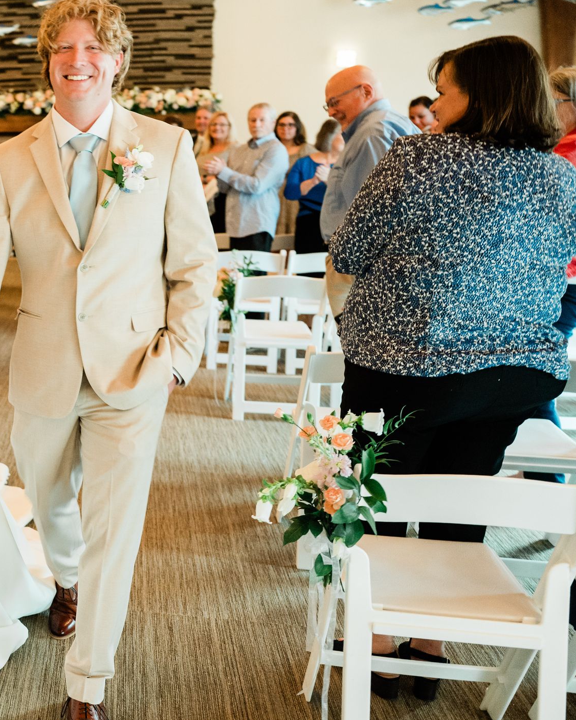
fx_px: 853
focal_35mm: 40
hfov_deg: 32.9
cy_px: 302
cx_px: -50
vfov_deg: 45.6
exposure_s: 1/60
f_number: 2.8
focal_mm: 24
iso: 1600
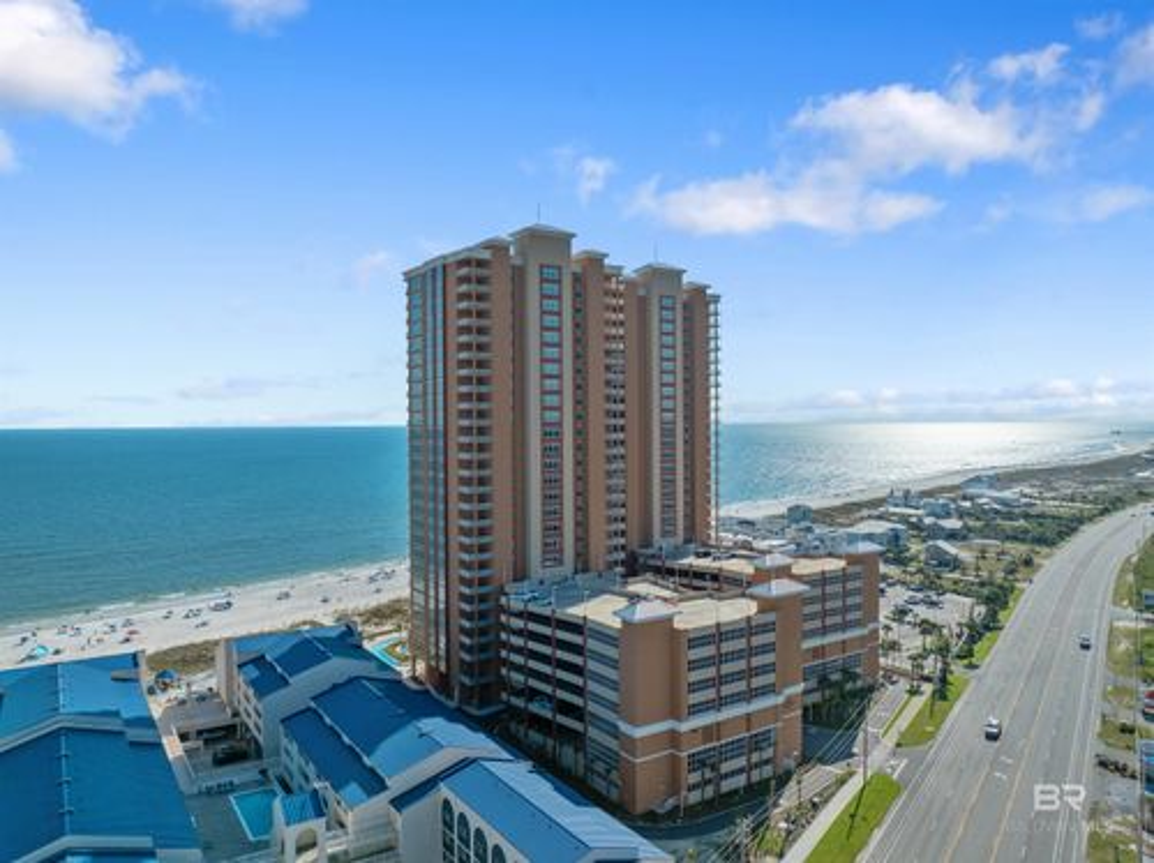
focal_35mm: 24
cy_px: 432
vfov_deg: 56.7
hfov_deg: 71.6
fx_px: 799
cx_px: 577
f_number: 2.8
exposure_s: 1/6400
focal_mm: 12.29
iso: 190
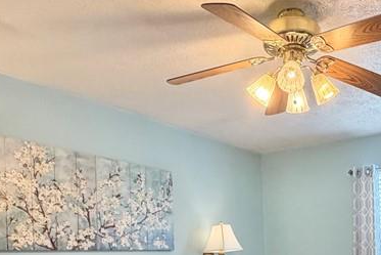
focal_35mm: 40
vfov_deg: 30.8
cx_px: 300
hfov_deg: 46.1
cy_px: 261
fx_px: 423
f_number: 2.2
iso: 250
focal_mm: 2.22
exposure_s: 1/60
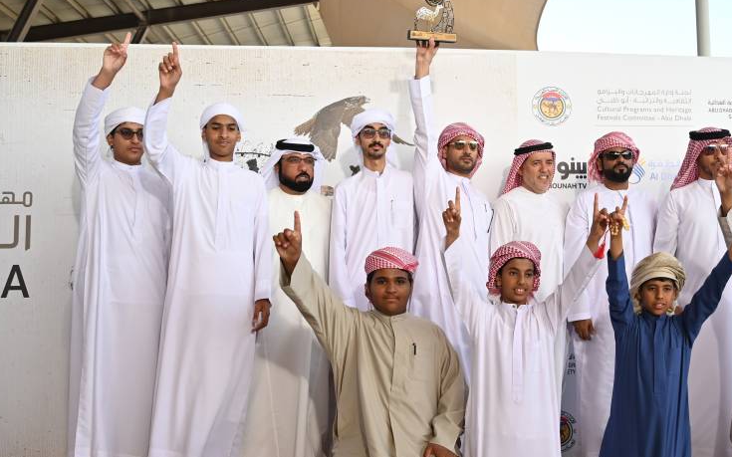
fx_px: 871
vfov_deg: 29.4
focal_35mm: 44
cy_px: 238
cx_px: 474
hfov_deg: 45.0
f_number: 4
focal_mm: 31.5
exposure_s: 1/500
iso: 250
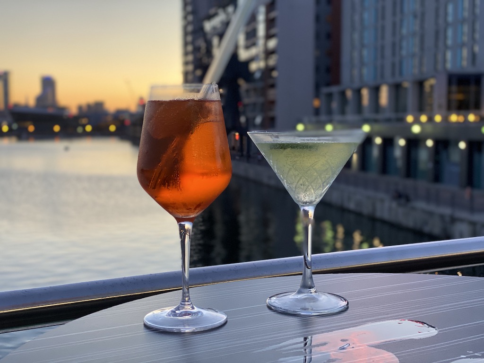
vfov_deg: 28.0
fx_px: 727
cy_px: 182
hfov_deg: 36.8
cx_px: 242
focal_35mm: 52
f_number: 2
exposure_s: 1/36
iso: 125
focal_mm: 6
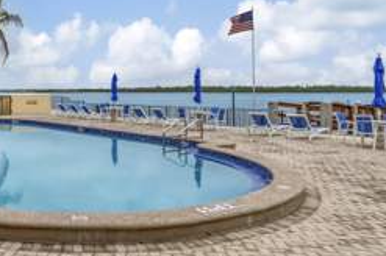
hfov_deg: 50.2
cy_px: 91
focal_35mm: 35
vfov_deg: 37.5
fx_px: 375
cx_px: 61
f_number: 8
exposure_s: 1/1250
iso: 500
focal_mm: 12
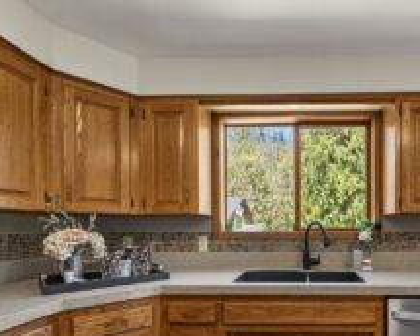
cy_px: 214
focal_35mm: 21
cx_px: 295
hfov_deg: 74.1
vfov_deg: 64.4
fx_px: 261
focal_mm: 12
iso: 1250
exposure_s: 1/20
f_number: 6.7
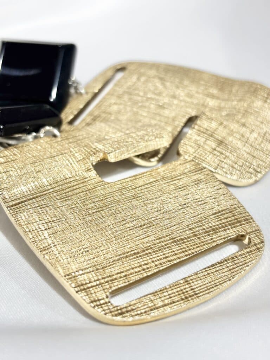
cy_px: 180
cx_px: 135
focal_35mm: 52
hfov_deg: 28.0
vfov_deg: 36.8
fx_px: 541
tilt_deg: -34.1
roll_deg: +1.4
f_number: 1.6
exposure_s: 1/135
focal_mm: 5.96
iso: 32
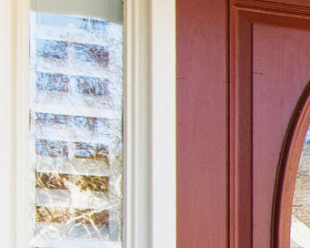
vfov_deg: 12.0
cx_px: 678
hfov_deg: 12.9
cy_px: 349
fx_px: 1136
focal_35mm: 124
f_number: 8
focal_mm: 10
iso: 200
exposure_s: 1/40
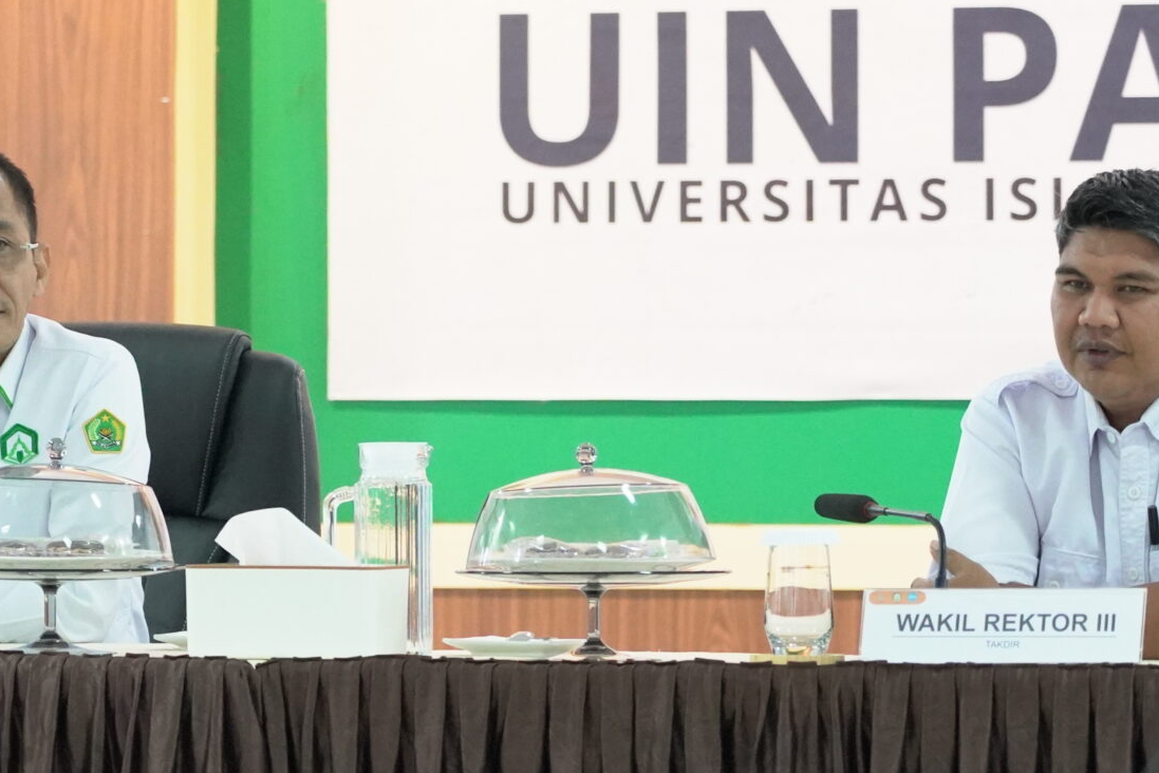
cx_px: 409
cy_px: 315
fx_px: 7889
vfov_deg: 5.6
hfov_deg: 8.4
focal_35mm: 245
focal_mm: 105
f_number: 4
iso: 10000
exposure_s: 1/100
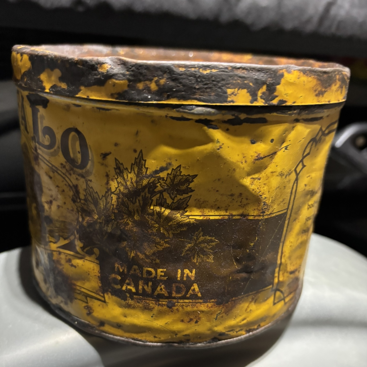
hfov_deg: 52.5
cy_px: 211
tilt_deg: -22.7
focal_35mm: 31
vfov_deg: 52.3
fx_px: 372
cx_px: 184
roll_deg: -2.2
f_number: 1.6
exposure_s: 1/39
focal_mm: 5.96
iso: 640
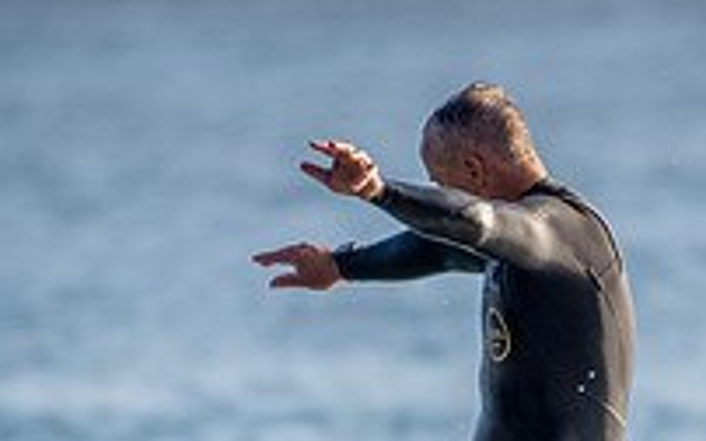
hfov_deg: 1.0
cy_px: 562
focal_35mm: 2199
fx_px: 42287
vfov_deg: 0.6
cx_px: 451
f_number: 5.6
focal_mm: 500
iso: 220
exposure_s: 1/1250
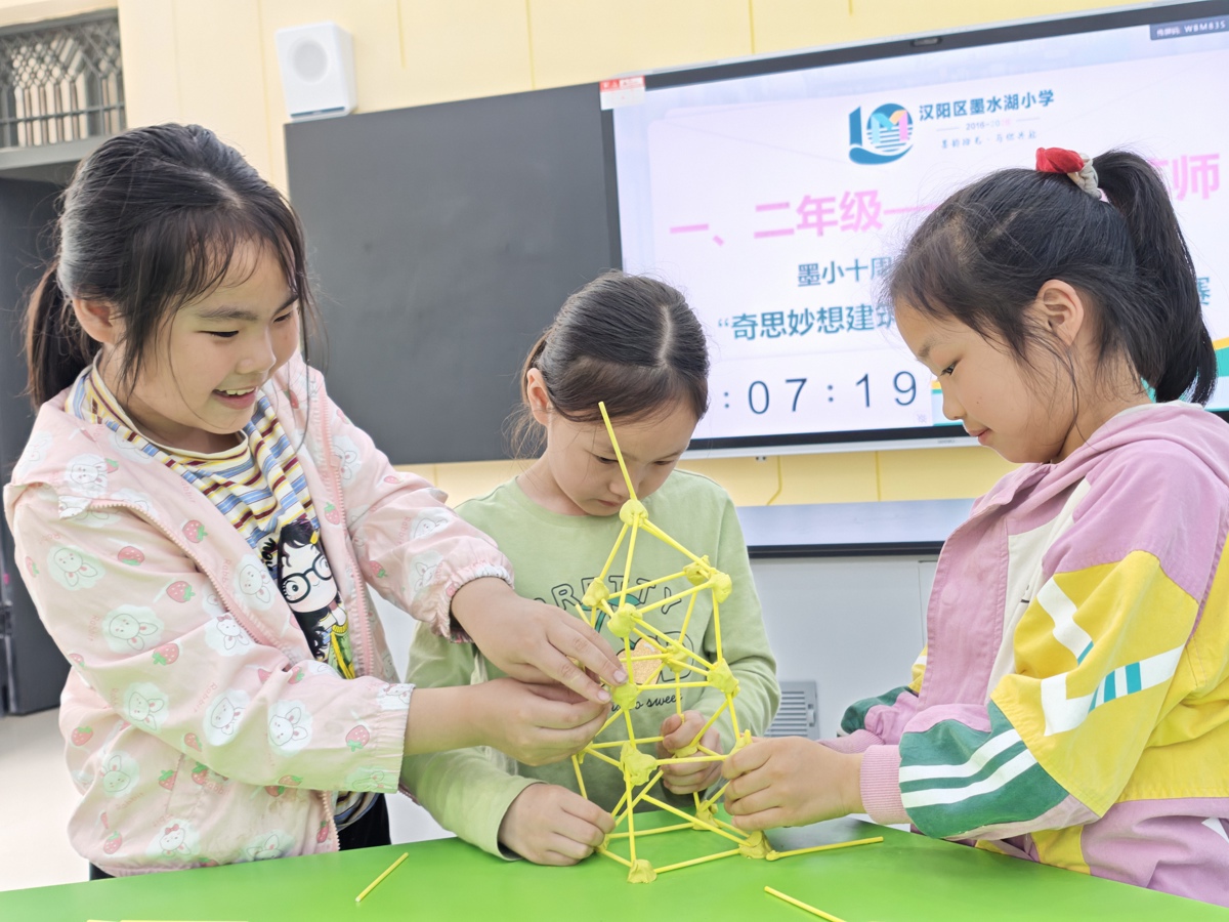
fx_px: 1243
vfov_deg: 40.7
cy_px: 461
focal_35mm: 35
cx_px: 614
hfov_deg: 52.6
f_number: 1.44
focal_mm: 6.68
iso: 64
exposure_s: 1/100
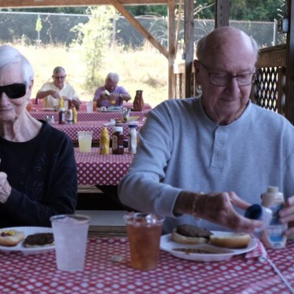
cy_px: 153
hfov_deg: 24.9
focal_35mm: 67
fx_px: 644
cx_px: 21
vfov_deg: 25.7
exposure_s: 1/250
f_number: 2.2
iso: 160
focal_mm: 23
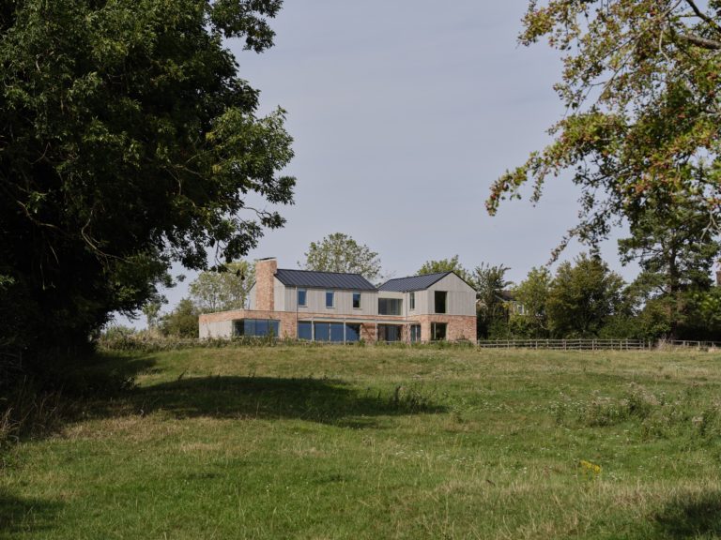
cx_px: 360
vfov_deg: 18.7
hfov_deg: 24.7
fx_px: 1645
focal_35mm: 79
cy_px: 270
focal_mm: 100
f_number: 13
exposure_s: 1/160
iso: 200
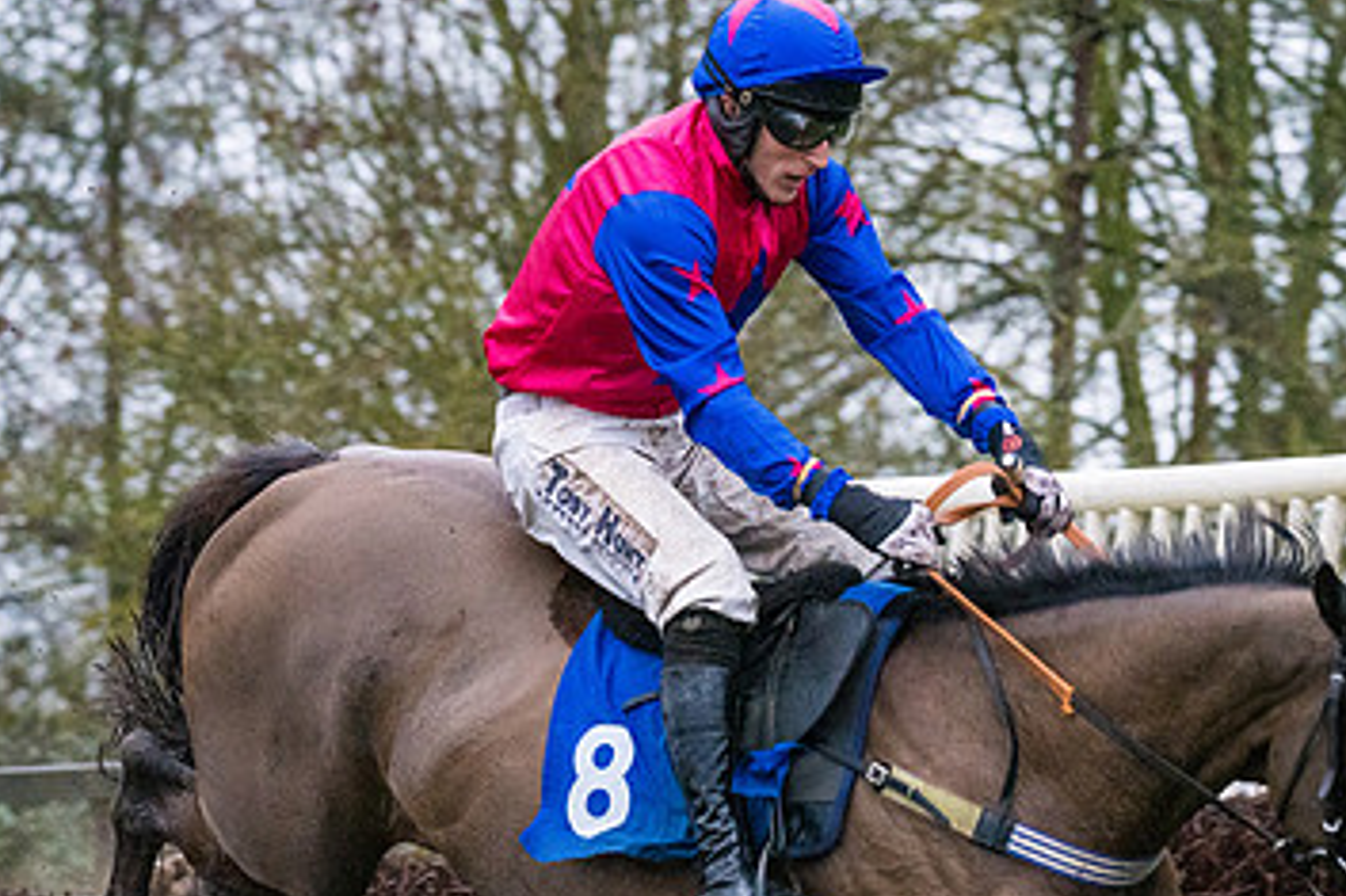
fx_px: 10501
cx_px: 750
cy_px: 695
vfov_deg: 4.9
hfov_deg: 7.3
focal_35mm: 281
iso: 5000
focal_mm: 135
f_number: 5
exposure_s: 1/640
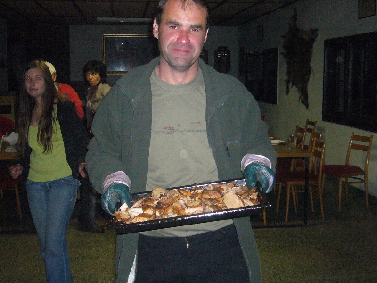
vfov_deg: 29.7
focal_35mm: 49
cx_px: 188
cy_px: 142
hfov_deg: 38.9
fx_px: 534
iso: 400
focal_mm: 6
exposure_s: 1/60
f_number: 2.9
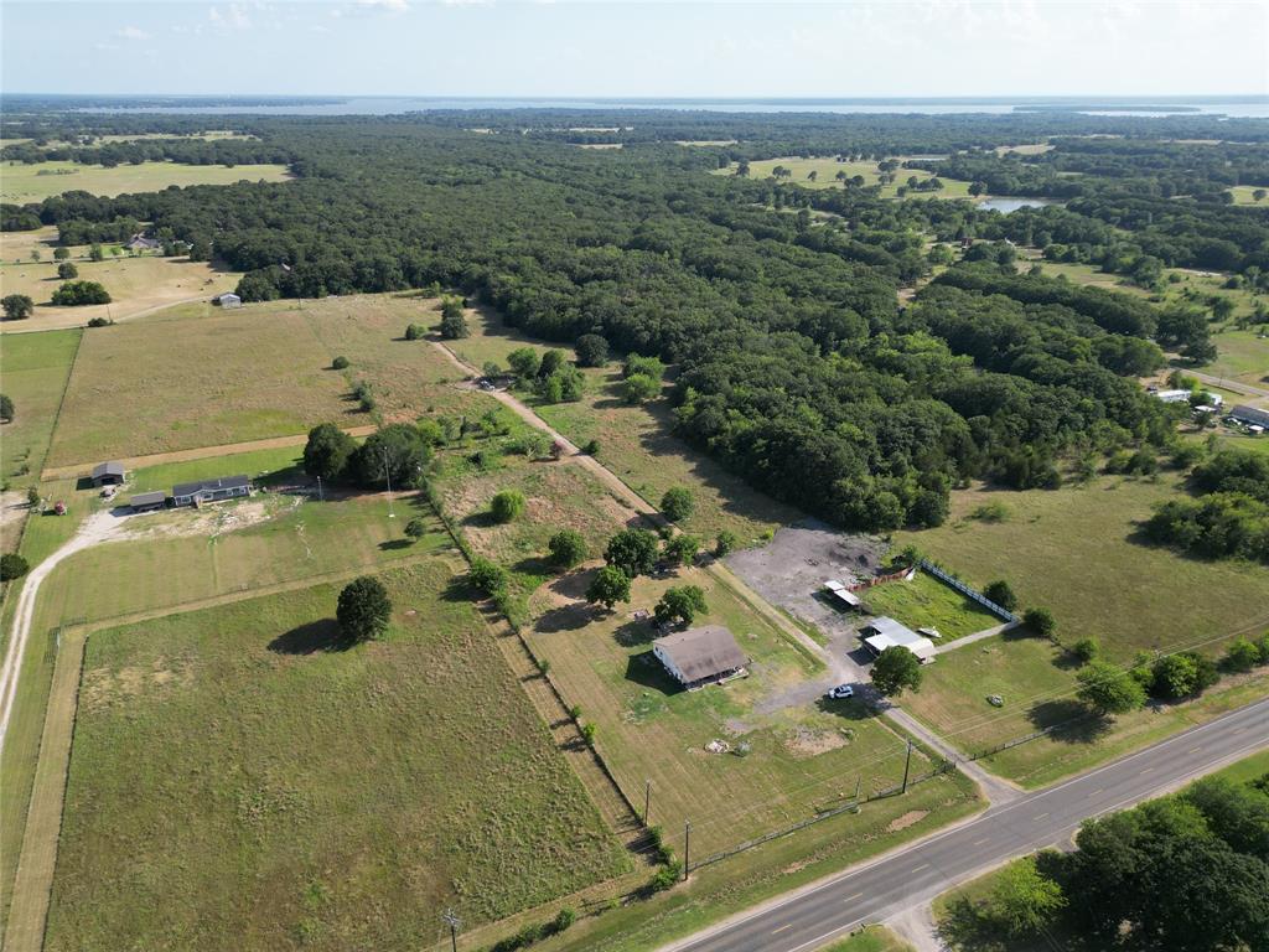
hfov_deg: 71.6
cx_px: 634
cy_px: 476
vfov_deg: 56.8
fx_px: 880
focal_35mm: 24
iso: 200
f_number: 1.7
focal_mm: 6.72
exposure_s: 1/2000
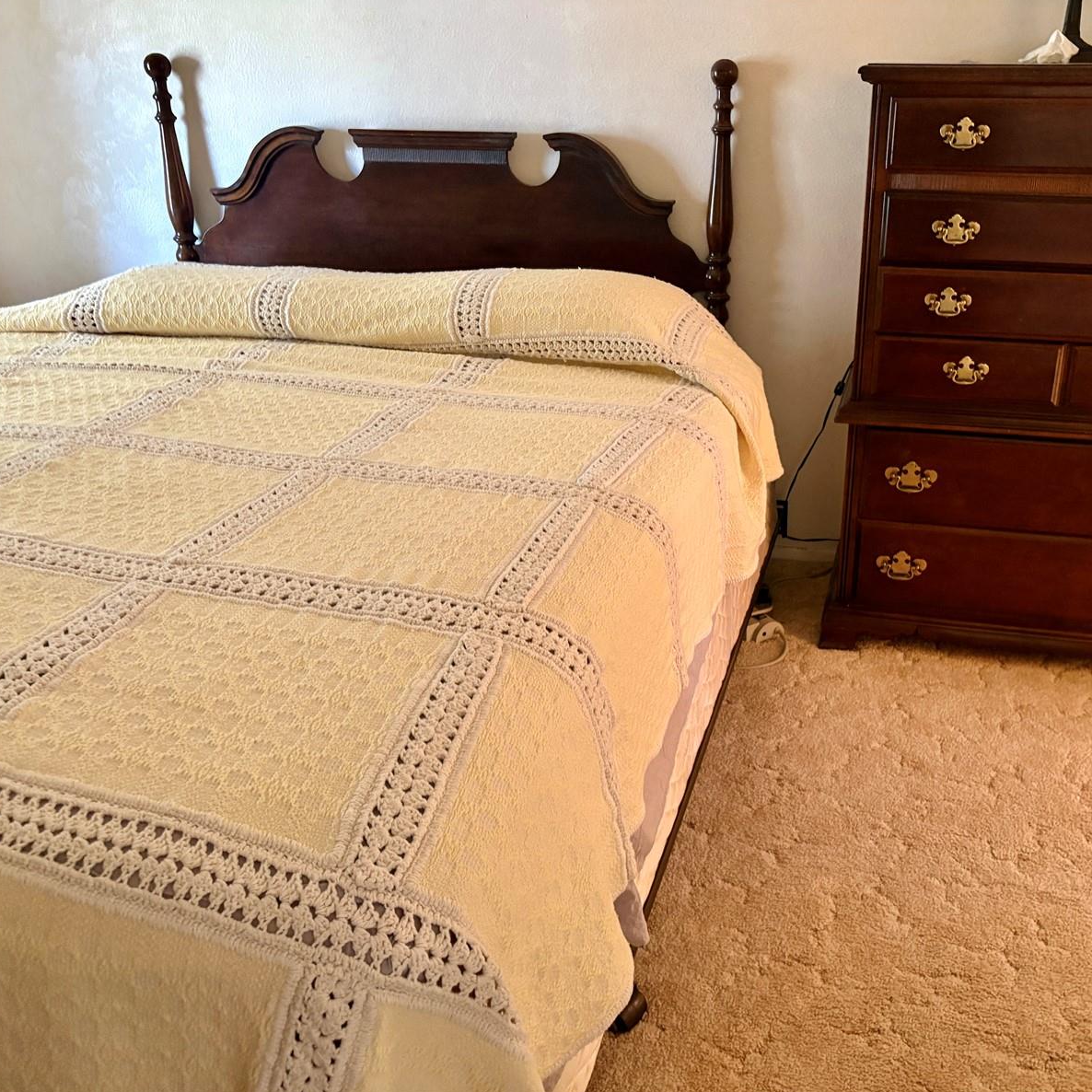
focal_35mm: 31
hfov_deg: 52.1
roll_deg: +0.2
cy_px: 545
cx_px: 665
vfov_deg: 52.5
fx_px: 1106
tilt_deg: -22.3
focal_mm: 5.96
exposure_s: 1/30
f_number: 1.6
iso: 500
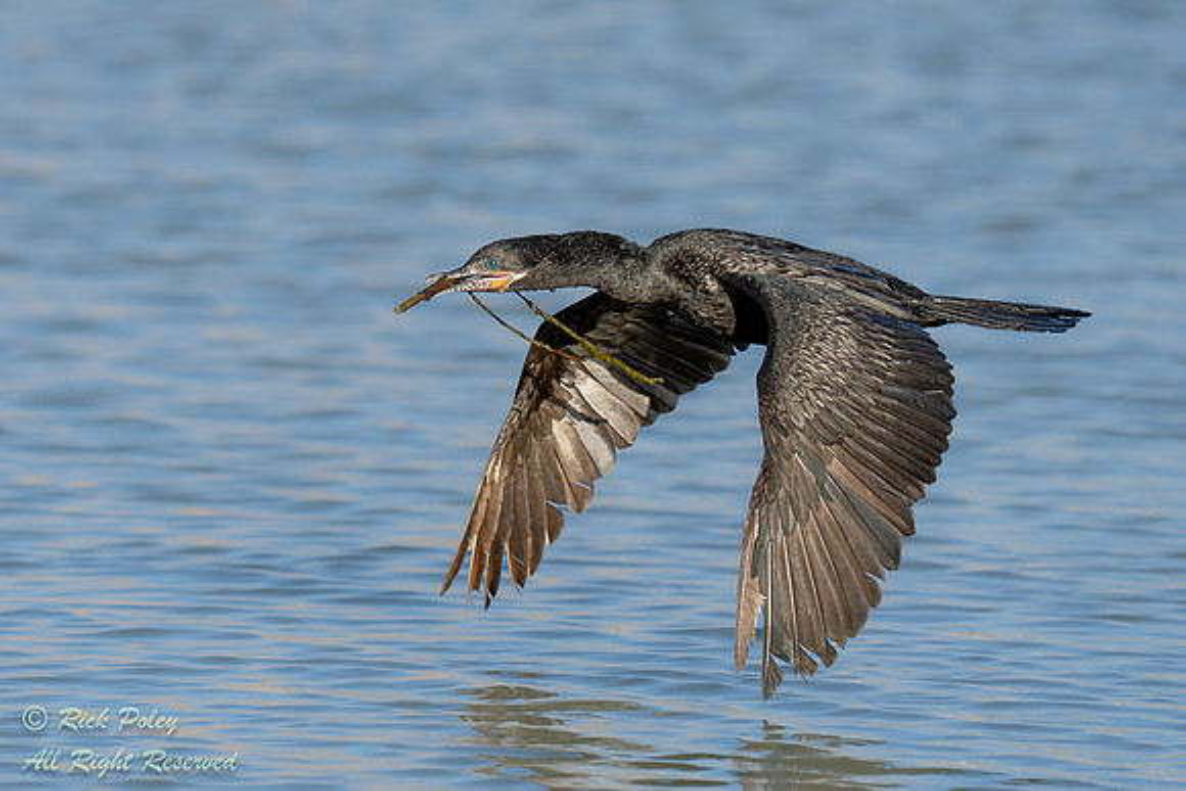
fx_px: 21501
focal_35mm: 653
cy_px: 234
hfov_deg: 3.2
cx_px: 543
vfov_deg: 2.1
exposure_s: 1/3200
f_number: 7.1
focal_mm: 463
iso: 1600
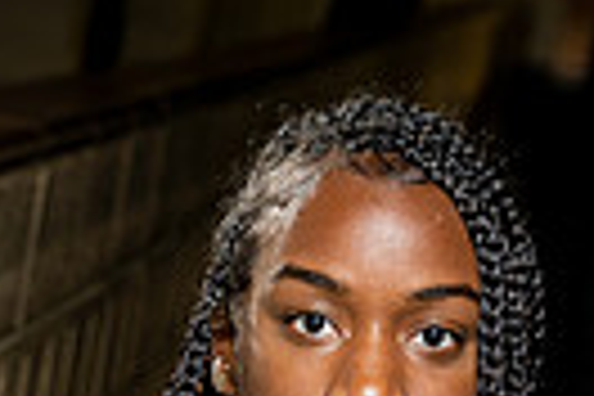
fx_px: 3217
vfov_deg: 6.6
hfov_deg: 10.5
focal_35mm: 195
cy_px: 1008
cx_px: 198
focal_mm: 57
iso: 400
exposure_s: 1/250
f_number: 4.5
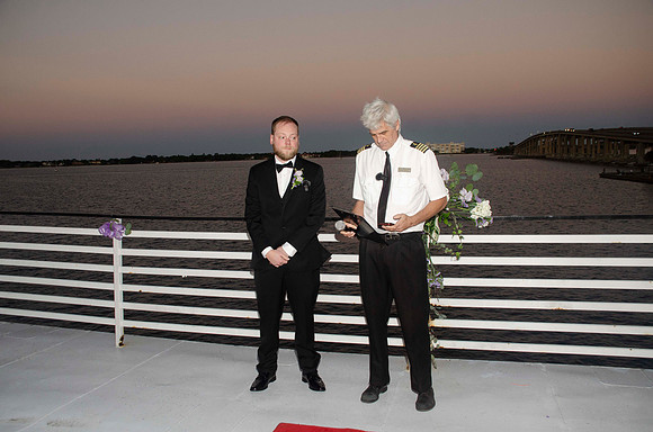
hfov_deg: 62.0
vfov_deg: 43.4
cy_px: 216
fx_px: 543
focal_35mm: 30
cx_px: 326
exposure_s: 1/125
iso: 400
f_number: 5.6
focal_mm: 20
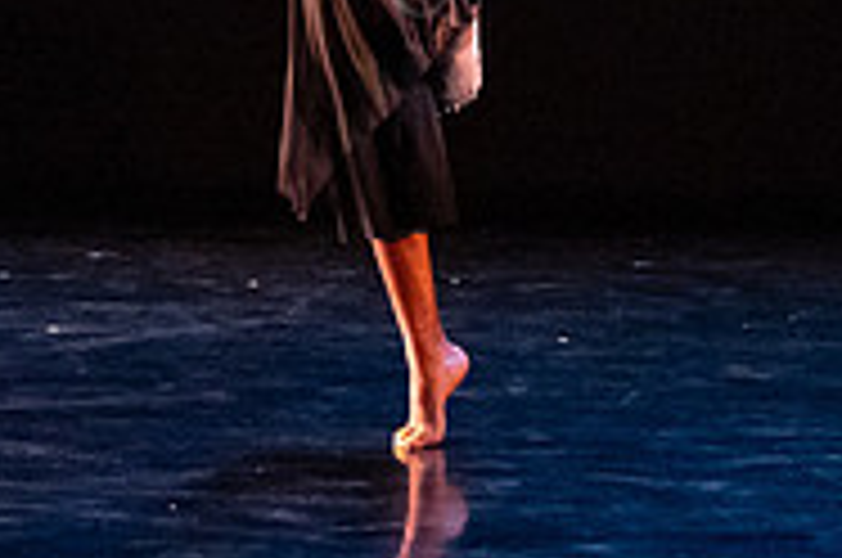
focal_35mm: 155
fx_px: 3619
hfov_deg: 13.2
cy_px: -164
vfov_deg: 8.7
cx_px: 743
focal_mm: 37
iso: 6400
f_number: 2.8
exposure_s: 1/250
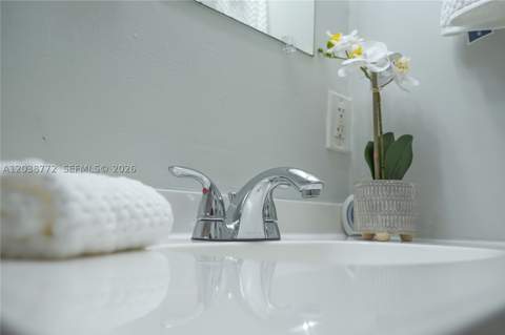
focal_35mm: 30
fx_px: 420
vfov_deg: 43.5
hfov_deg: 62.0
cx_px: 252
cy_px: 168
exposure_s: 1/100
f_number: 2.8
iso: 100
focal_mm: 20
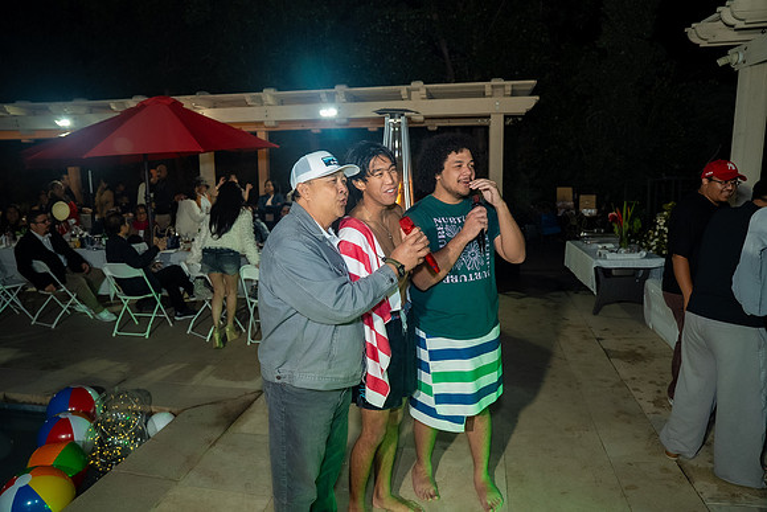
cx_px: 384
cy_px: 256
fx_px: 511
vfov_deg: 53.2
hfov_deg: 73.7
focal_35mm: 24
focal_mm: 24
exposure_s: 1/160
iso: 1000
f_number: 2.8
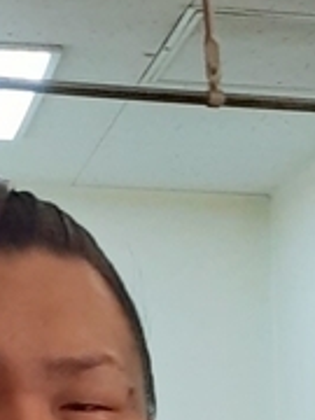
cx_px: 436
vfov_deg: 8.9
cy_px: 1279
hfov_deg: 8.1
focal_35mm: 180
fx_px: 2184
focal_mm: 3.6
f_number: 1.9
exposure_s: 1/25
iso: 320
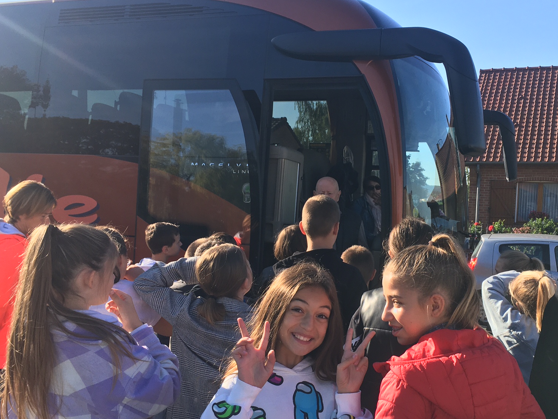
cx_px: 320
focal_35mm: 39
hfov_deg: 47.7
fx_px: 629
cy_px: 234
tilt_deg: -0.2
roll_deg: -1.8
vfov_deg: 36.8
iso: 25
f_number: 2.2
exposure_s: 1/739
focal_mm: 4.15
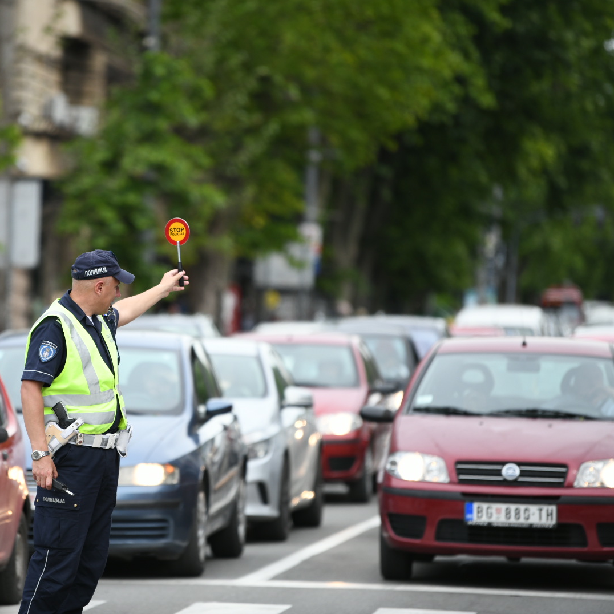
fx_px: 5137
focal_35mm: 256
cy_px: 306
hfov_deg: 6.8
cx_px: 164
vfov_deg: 6.8
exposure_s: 1/2500
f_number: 2.8
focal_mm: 200
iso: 500
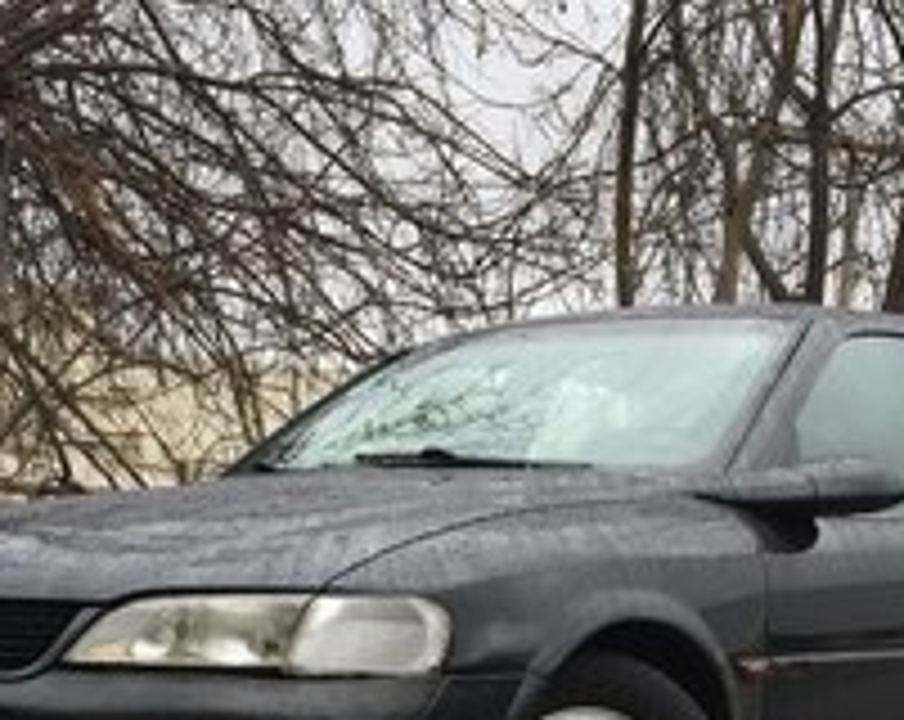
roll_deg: +0.5
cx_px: 499
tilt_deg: -5.3
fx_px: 1869
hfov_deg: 27.2
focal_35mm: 70
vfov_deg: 20.2
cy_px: 896
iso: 32
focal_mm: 4.15
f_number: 2.2
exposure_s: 1/235
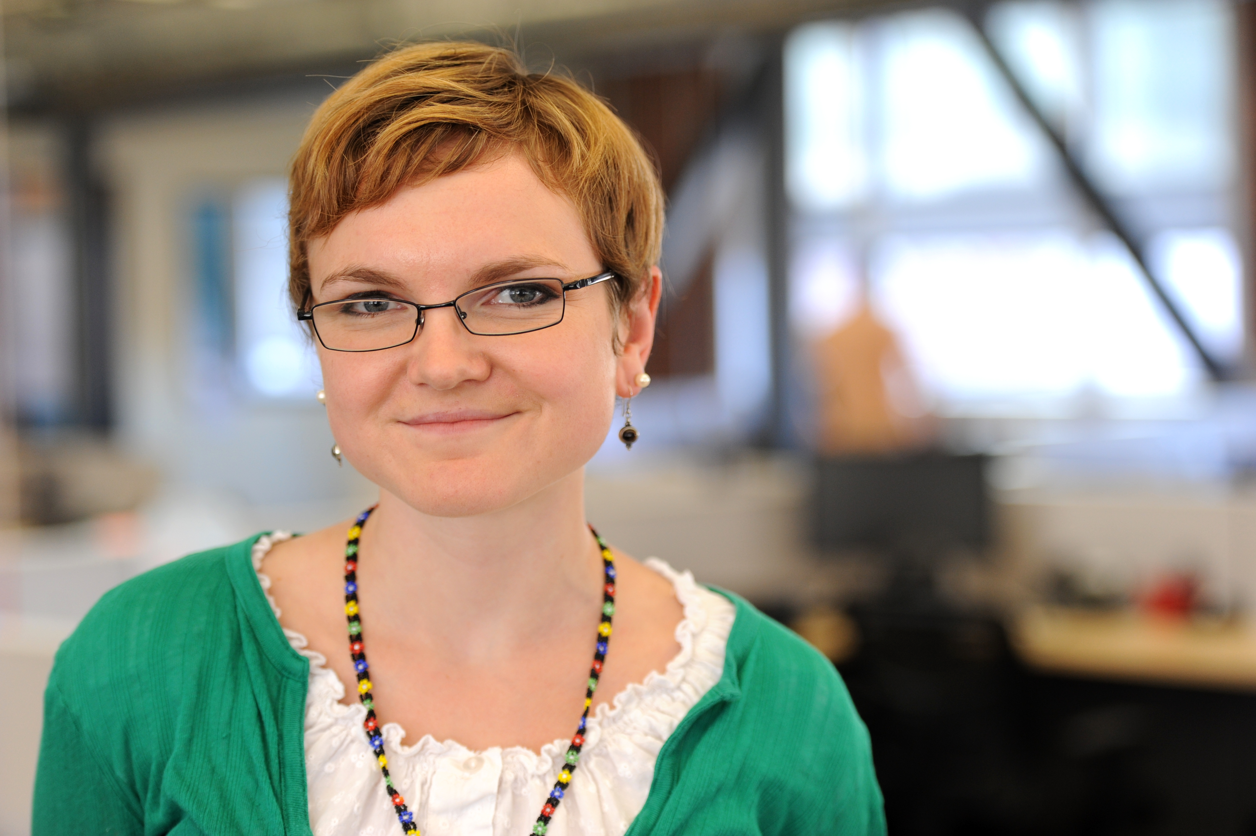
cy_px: 418
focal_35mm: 86
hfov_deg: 23.7
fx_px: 2998
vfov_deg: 15.9
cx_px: 628
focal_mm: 86
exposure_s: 1/160
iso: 800
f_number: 2.8
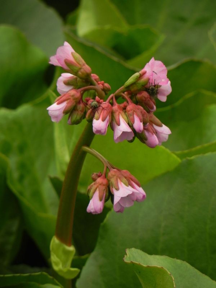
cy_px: 144
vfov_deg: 2.9
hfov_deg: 2.2
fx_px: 5641
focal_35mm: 678
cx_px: 108
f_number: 5
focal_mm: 120
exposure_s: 1/320
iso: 160
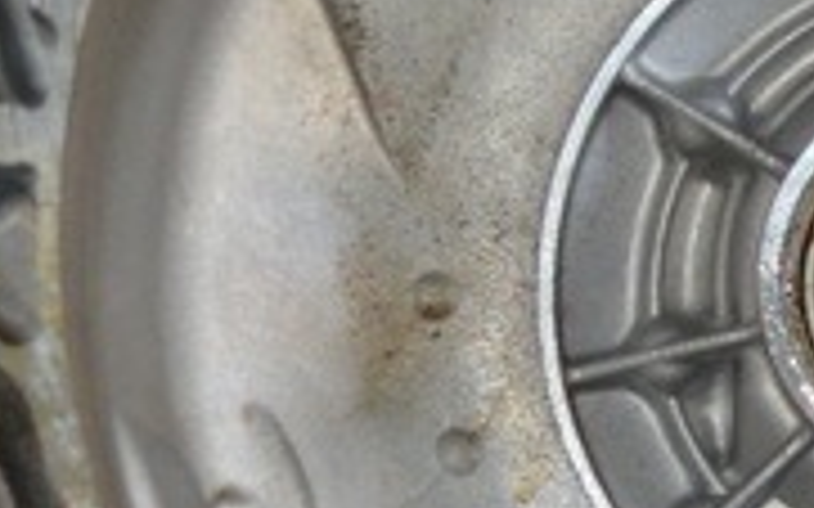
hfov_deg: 8.3
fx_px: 5564
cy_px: 218
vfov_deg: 5.2
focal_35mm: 251
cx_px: 760
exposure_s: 1/60
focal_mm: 29
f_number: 4.2
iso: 500
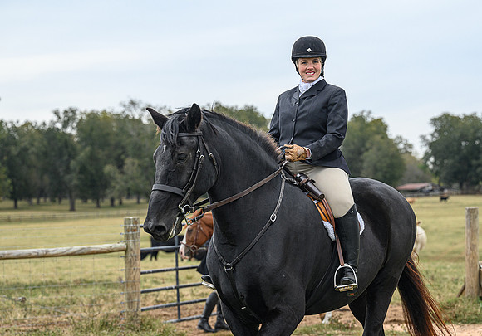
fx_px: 1417
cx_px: 274
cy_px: 174
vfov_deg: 13.5
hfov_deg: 19.3
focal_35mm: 104
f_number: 3.5
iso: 500
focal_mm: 85
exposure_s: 1/800
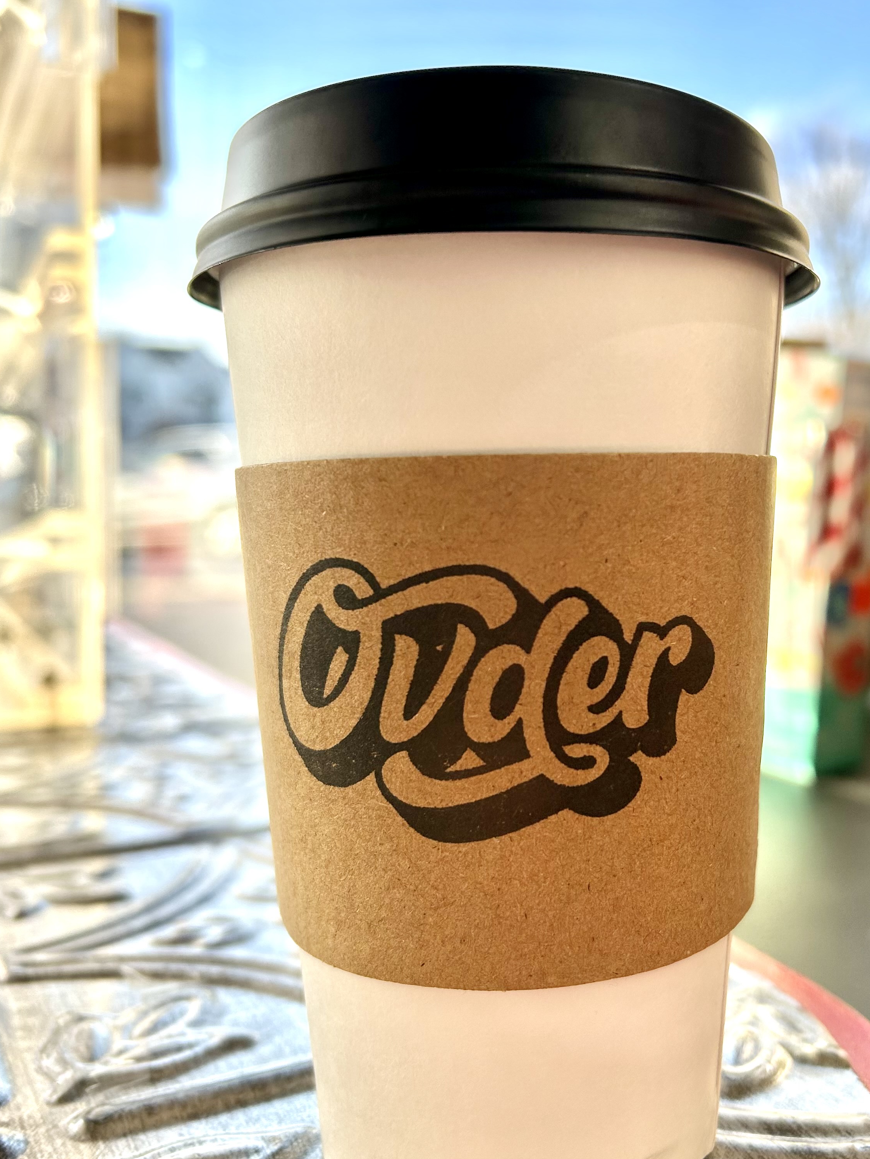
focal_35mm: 35
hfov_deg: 40.3
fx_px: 1173
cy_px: 545
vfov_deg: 52.6
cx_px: 564
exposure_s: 1/820
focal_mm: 5.7
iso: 50
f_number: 1.5
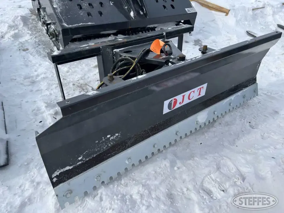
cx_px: 142
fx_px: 213
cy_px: 106
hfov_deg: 67.3
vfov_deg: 53.1
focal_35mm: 26
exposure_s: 1/6211
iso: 50
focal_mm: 5.7
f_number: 1.5
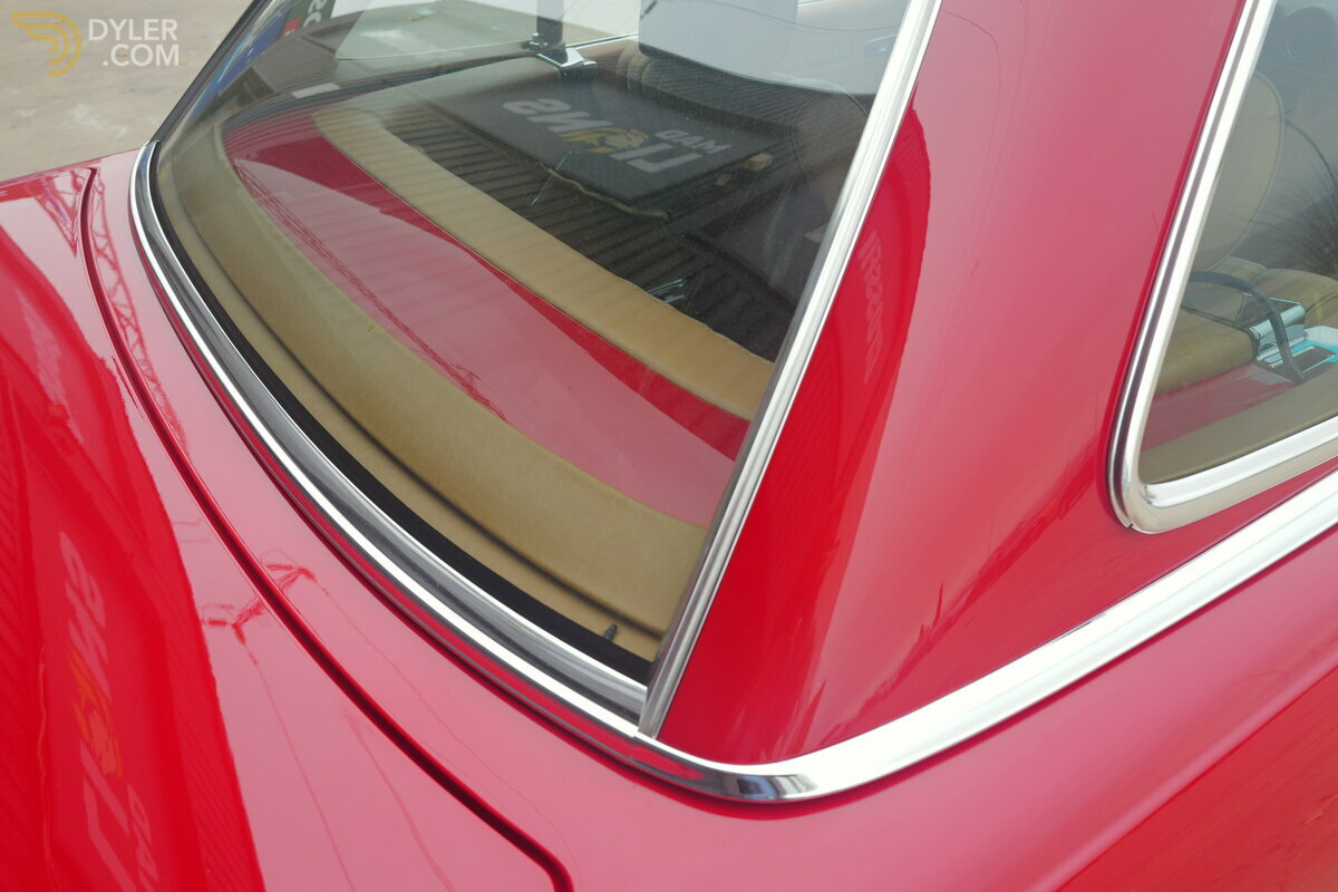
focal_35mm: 28
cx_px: 669
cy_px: 446
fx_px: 1041
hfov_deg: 65.5
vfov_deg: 46.4
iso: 320
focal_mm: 28
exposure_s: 1/50
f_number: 7.1
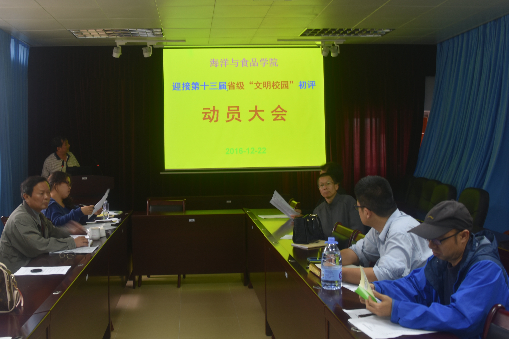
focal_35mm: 32
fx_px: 445
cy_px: 170
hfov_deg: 59.5
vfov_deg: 41.7
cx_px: 254
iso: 100
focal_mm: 21
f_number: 3.5
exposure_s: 1/10
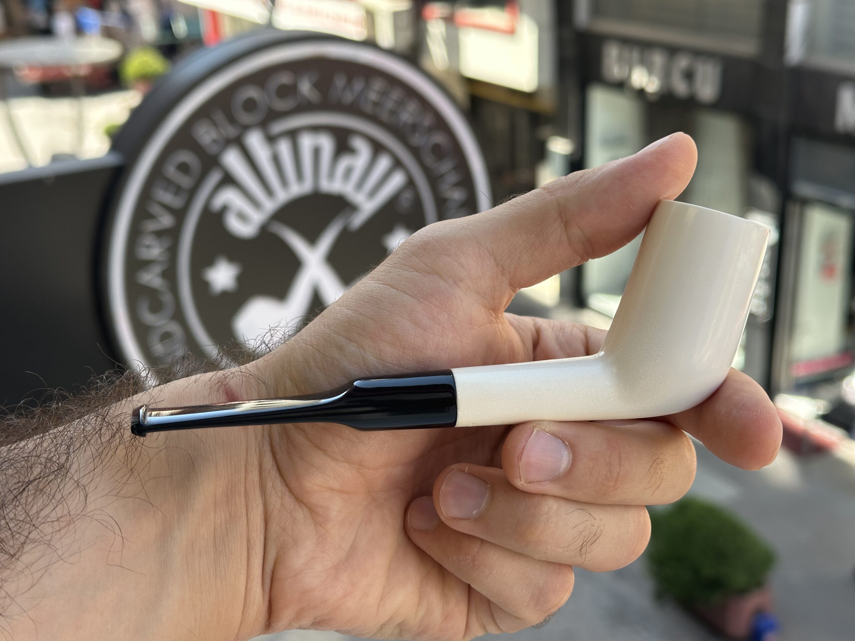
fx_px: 1186
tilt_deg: -22.4
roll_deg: +2.3
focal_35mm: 48
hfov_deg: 39.7
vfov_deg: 30.3
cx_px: 428
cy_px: 320
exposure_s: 1/501
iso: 64
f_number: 1.78
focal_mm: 6.86
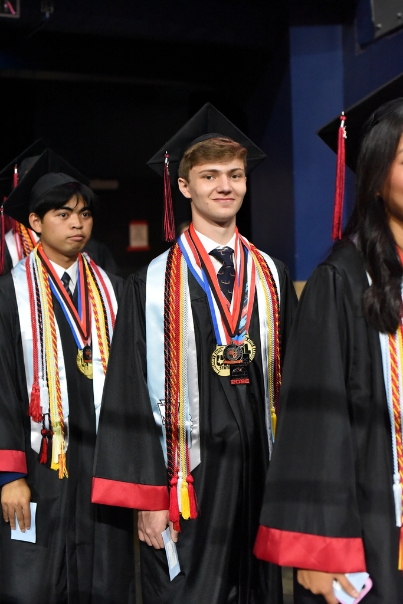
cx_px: 202
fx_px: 839
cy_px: 302
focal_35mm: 50
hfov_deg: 27.0
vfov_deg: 39.6
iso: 12800
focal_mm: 50
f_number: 3.2
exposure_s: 1/1250
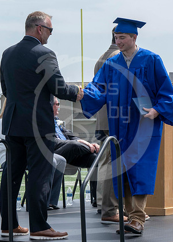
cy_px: 72
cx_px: 41
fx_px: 1198
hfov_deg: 8.2
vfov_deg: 11.5
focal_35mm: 174
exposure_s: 1/250
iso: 200
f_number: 13
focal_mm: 70
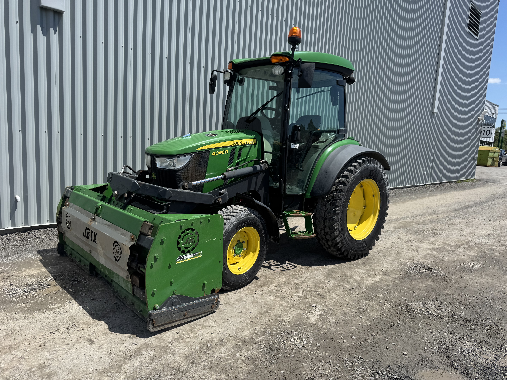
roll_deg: -4.6
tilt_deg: -6.6
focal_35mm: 24
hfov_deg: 71.6
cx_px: 254
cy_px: 190
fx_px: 352
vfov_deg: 56.8
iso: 80
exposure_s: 1/4608
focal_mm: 6.76
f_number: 1.78
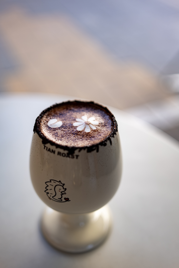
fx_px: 298
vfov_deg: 48.5
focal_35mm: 40
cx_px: 90
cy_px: 134
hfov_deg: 33.4
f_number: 2
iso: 100
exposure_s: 1/400
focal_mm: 40
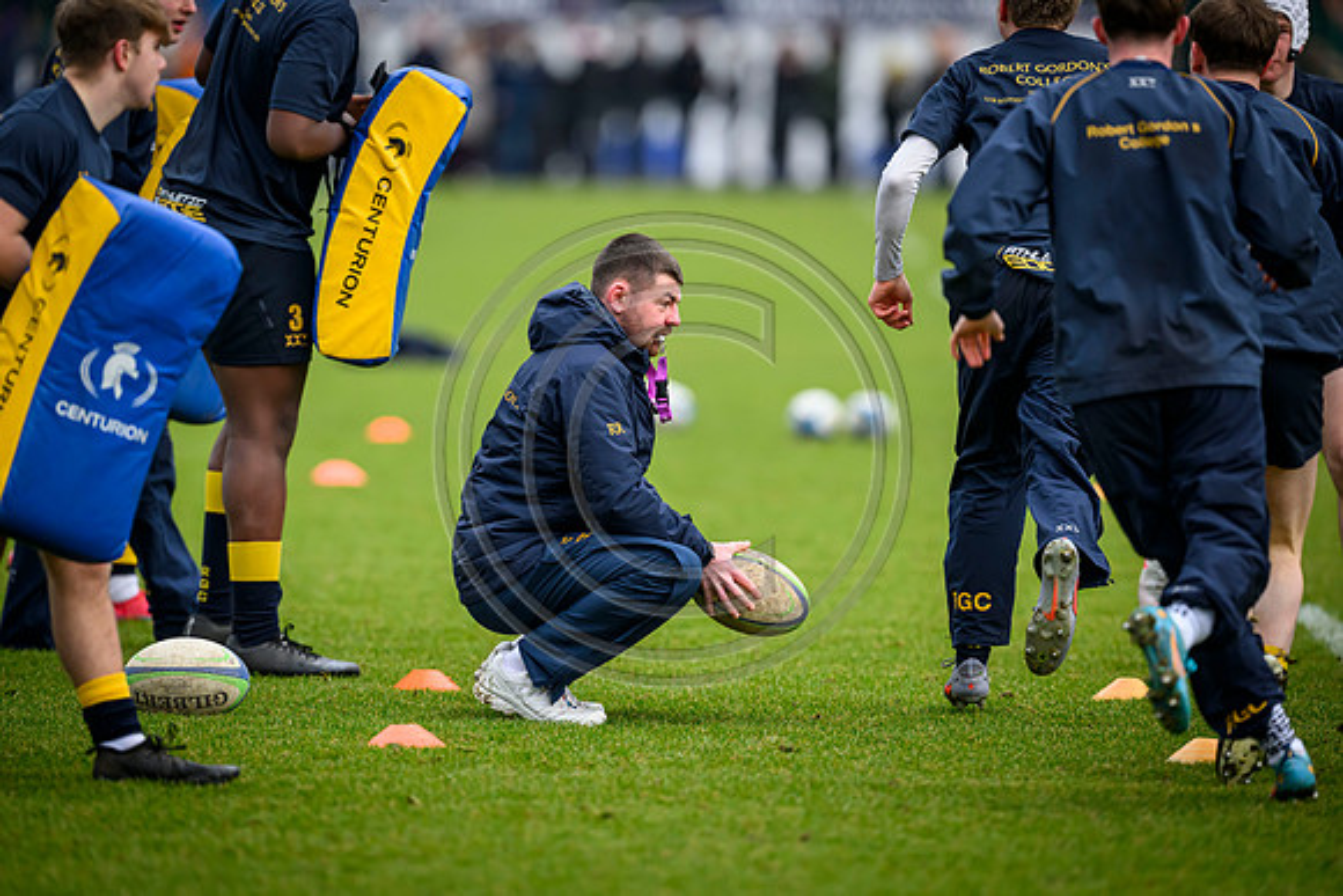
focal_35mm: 400
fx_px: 14925
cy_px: 448
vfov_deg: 3.4
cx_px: 672
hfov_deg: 5.2
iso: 2000
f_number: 3.5
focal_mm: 400
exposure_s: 1/2000
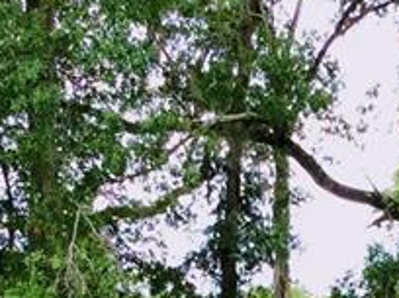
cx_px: 301
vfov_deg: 8.5
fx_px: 1851
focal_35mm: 161
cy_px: 672
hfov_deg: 12.3
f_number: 2.4
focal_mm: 3.3
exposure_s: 1/120
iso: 40
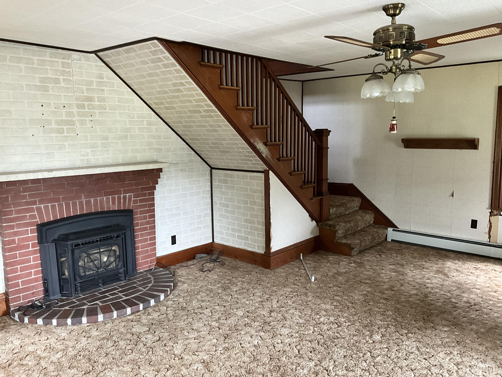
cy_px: 188
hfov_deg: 61.7
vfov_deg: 48.2
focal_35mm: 29
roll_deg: +1.0
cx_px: 251
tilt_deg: -7.9
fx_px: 421
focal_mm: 3
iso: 320
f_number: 1.8
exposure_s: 1/58
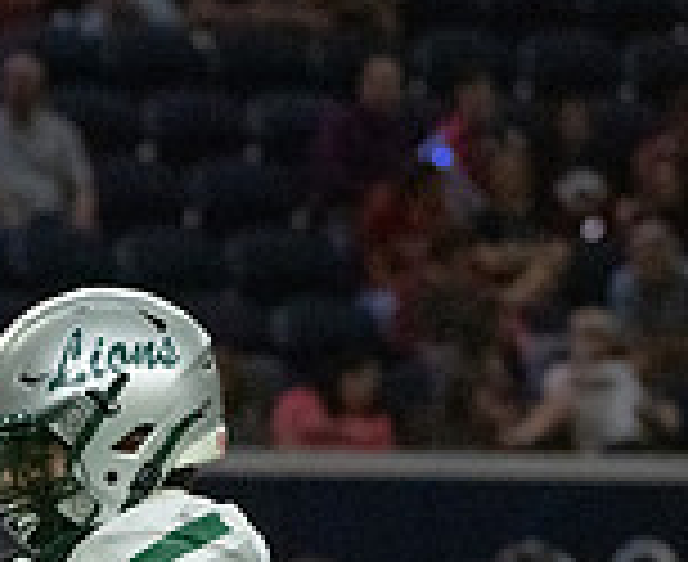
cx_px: -64
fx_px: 16036
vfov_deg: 2.0
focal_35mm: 781
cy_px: 917
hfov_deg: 2.5
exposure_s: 1/1250
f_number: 5.6
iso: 12800
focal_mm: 181
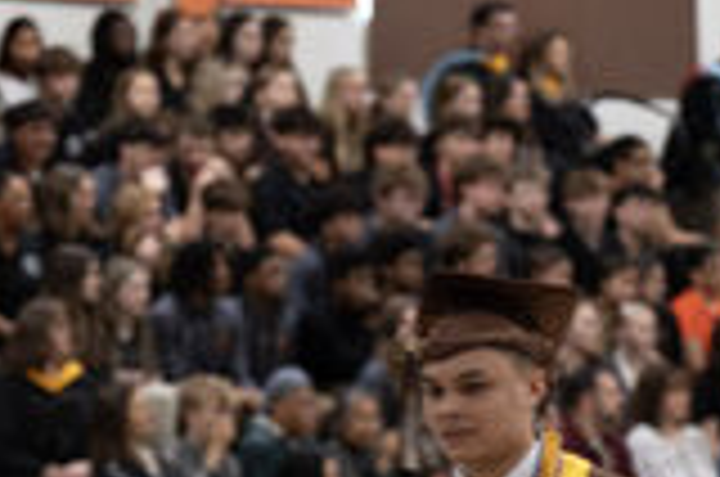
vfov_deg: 3.9
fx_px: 6926
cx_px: 439
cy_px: 590
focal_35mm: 347
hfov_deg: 6.0
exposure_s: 1/100
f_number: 2.8
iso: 800
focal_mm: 90
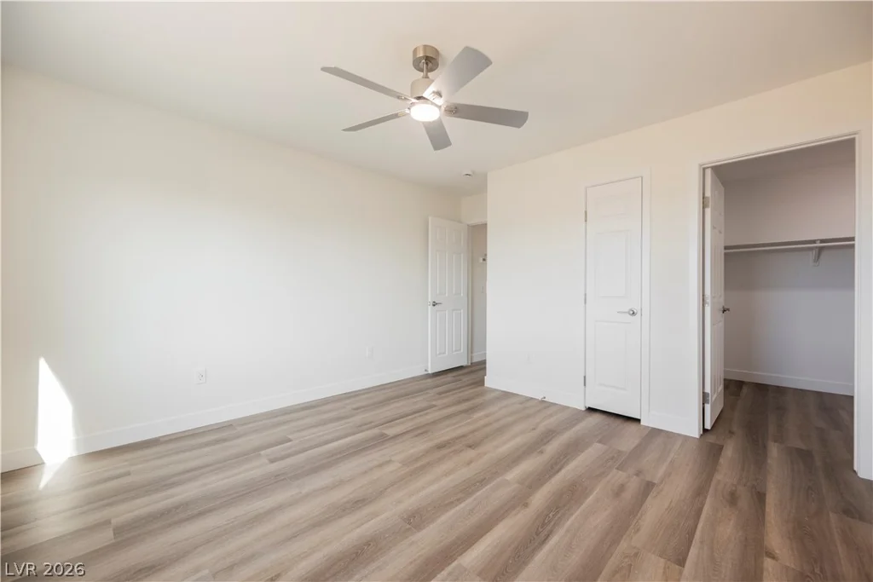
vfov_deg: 81.2
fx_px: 340
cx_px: 436
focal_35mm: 14
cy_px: 291
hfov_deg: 104.2
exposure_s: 1/60
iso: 800
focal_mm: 14
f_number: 5.6
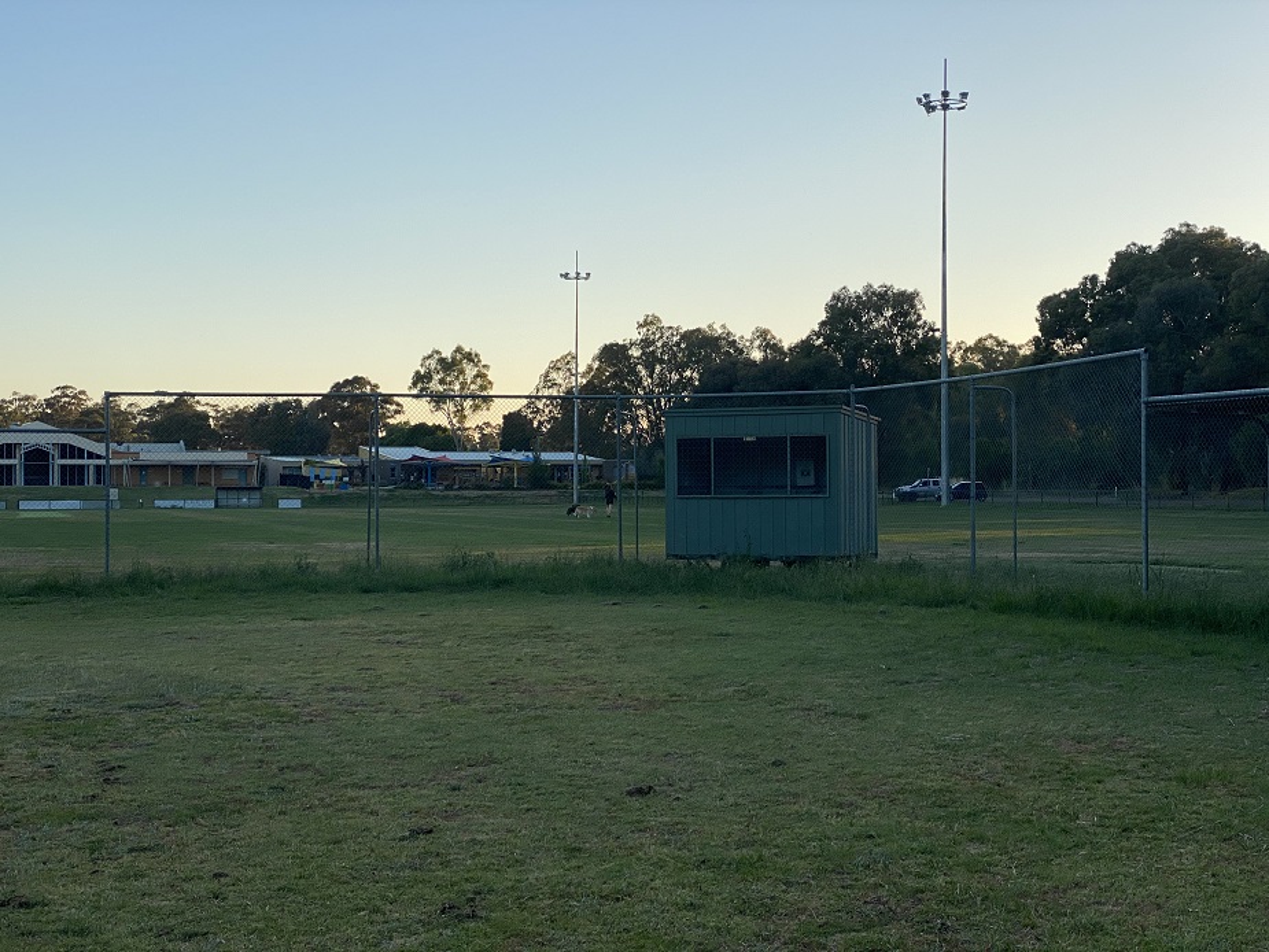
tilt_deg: +1.0
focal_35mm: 52
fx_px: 1907
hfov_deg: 36.8
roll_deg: -0.3
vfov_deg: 28.0
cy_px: 476
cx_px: 634
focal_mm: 6
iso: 20
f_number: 2
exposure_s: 1/533
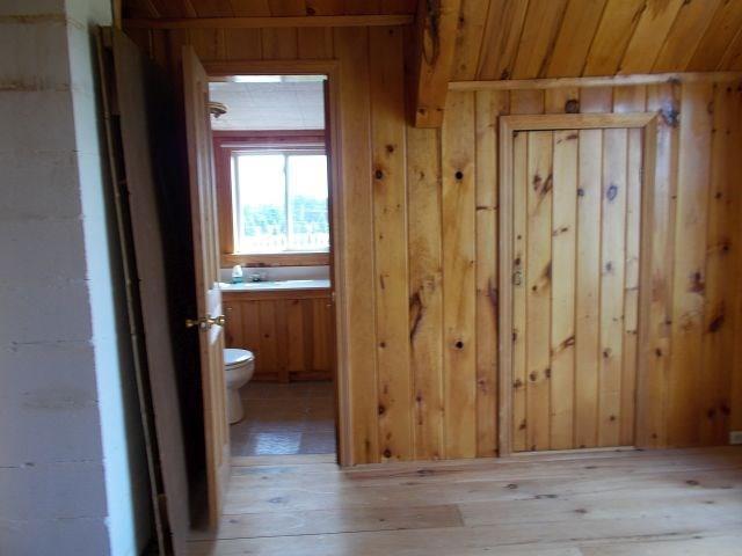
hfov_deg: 67.3
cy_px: 278
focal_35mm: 26
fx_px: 557
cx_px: 371
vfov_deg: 53.1
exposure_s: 1/25
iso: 80
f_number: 3.2
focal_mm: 4.6
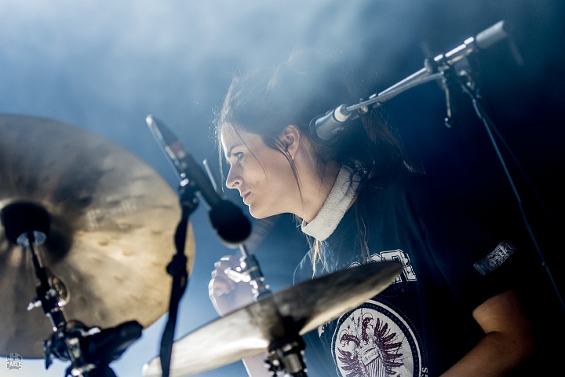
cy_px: 188
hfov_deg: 14.0
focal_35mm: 147
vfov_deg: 9.3
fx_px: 2307
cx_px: 282
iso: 800
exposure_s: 1/100
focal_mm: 98
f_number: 2.8
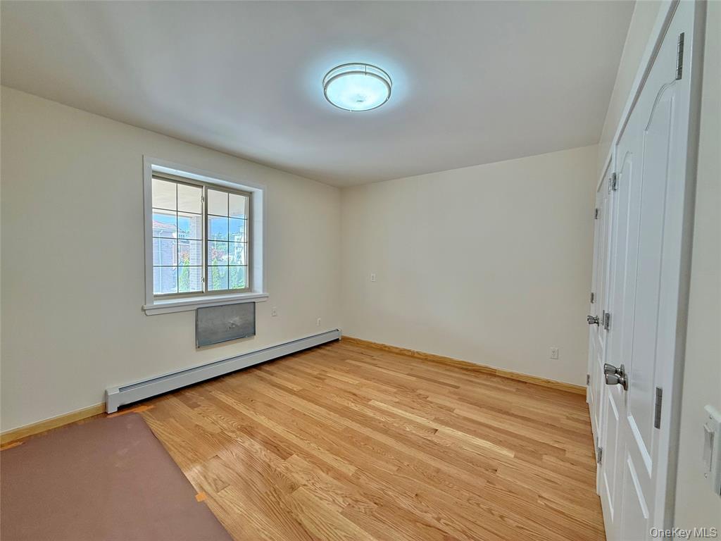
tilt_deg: -1.6
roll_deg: -1.1
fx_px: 292
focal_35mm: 14
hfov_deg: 102.1
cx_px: 360
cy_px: 270
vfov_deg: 85.7
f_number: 2.2
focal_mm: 2.22
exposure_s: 1/120
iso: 125
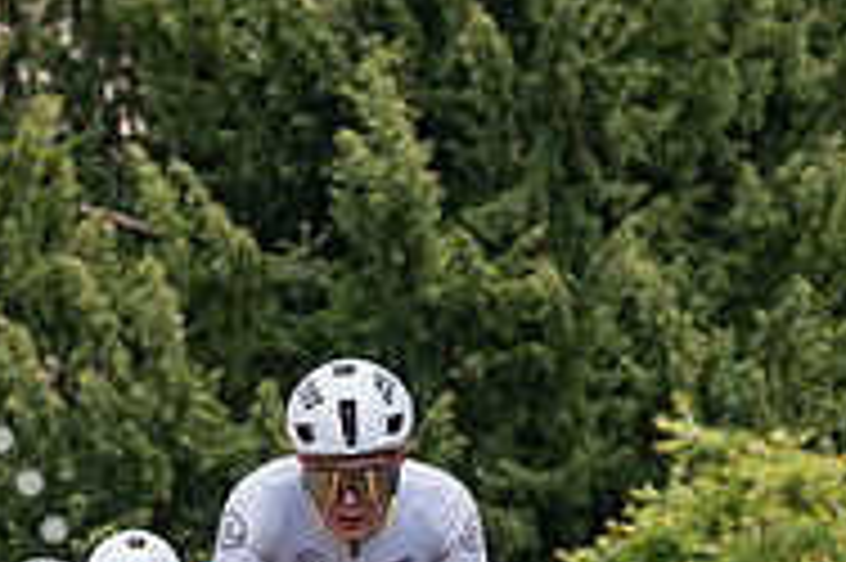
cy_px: 225
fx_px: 8053
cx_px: 485
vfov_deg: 4.0
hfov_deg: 6.0
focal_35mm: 343
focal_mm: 79
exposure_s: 1/1000
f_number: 5
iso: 800
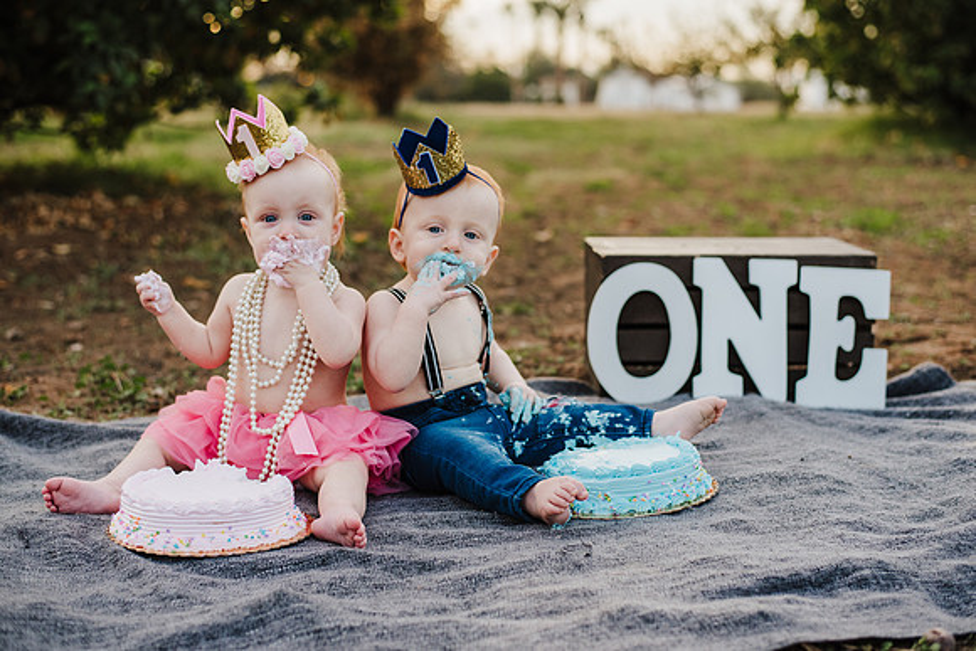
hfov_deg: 38.5
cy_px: 326
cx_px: 488
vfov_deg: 26.2
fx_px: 1397
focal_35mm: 52
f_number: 2.8
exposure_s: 1/500
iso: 400
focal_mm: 50
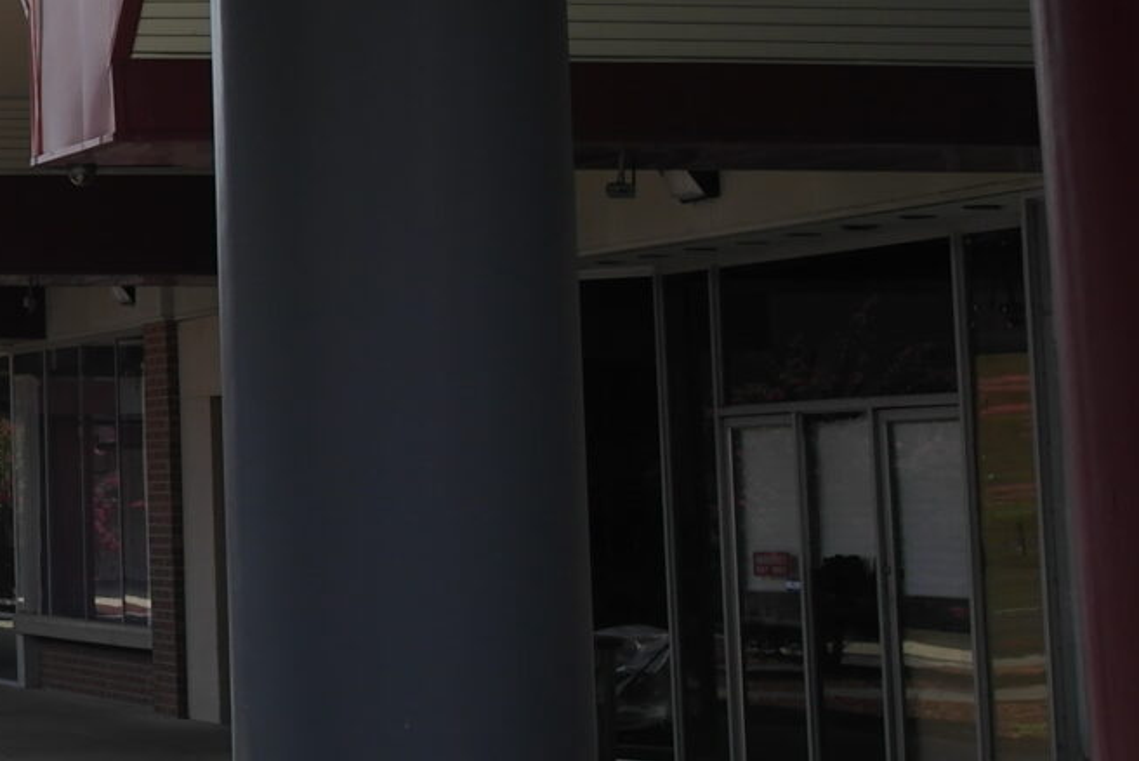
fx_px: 3703
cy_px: 20
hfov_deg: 15.2
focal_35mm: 117
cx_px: -901
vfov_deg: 11.6
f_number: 6.3
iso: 100
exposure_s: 1/250
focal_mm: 20
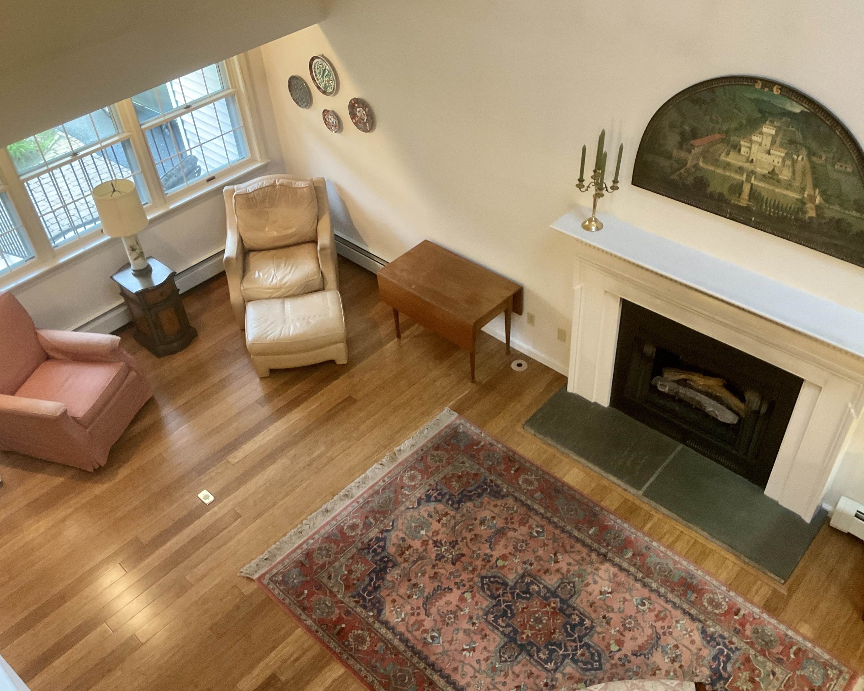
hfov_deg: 57.2
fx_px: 793
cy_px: 342
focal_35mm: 31
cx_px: 442
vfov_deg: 47.1
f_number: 1.8
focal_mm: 3
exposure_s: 1/40
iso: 200
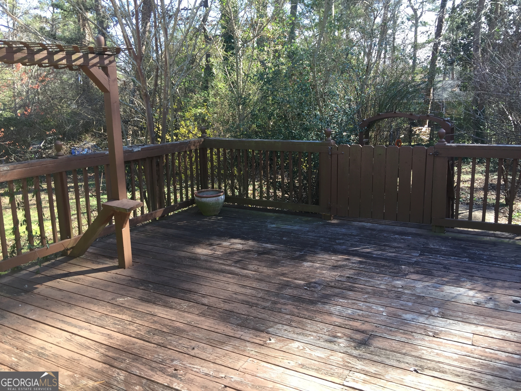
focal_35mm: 29
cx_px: 260
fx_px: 436
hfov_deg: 61.7
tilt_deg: -11.6
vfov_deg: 48.2
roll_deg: +2.1
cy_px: 196
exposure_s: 1/133
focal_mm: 4.15
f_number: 2.2
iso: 32
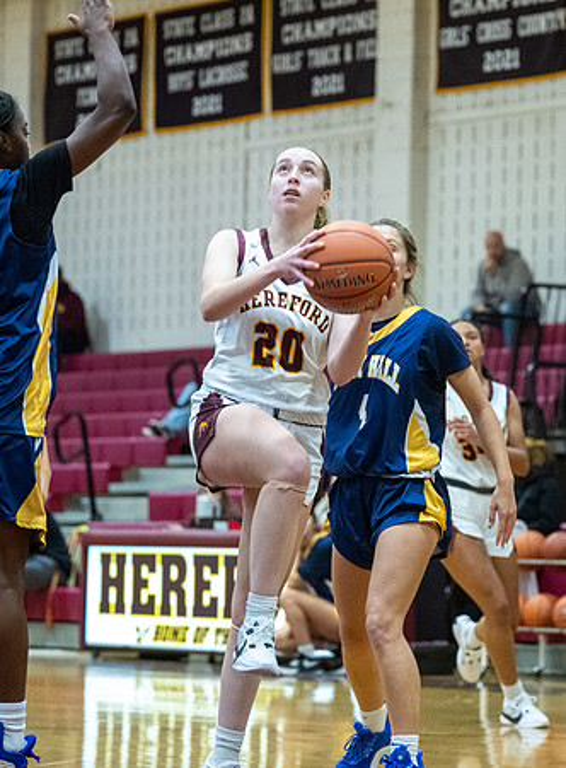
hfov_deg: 9.4
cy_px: 239
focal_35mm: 156
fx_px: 3446
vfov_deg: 12.7
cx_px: 346
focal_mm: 78
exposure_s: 1/800
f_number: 2.8
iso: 5600
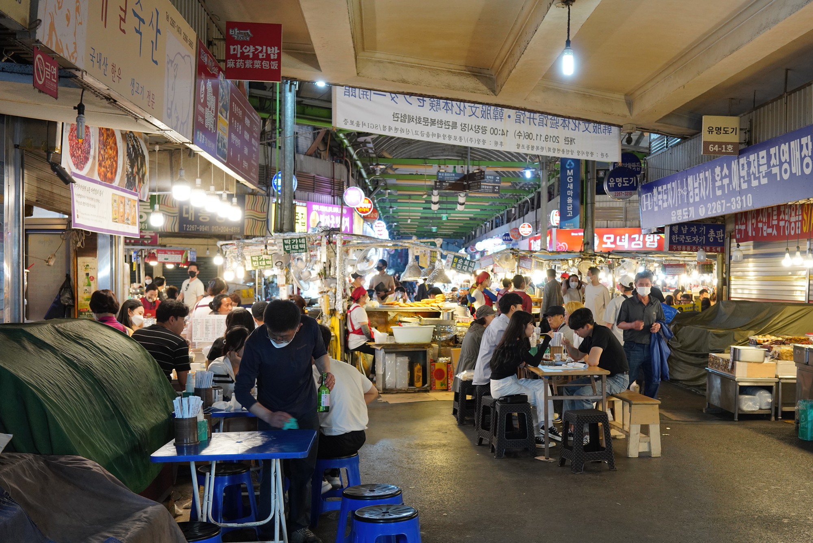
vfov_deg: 37.9
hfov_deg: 54.4
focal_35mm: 35
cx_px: 406
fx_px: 790
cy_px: 272
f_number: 5
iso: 1600
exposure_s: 1/80
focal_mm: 35
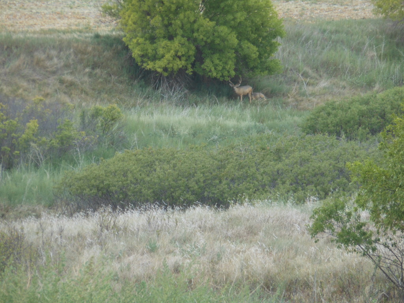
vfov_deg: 5.9
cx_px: 202
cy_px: 152
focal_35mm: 250
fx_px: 2918
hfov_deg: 7.9
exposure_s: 1/125
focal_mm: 45
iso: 80
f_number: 5.8
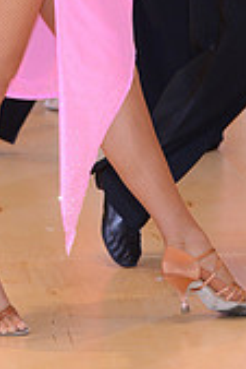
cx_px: 153
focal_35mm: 350
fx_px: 3580
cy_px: -131
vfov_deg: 5.8
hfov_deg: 3.9
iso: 1250
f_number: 5
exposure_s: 1/250
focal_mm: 102
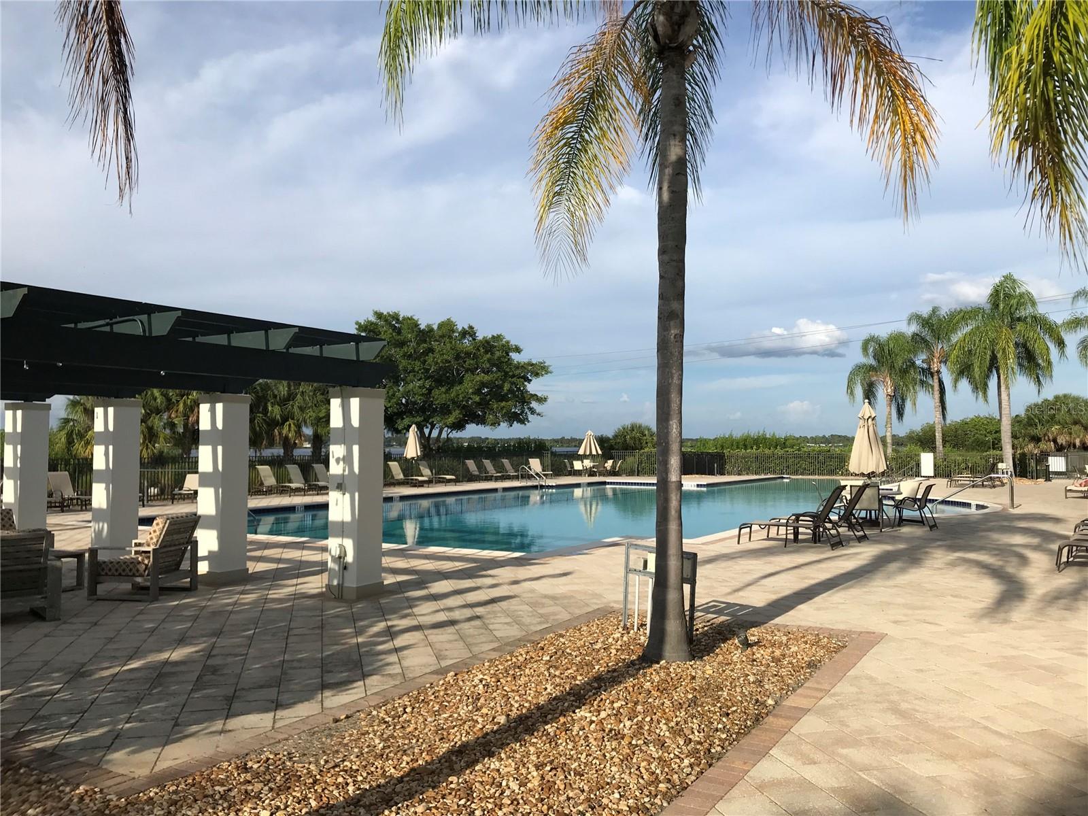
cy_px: 408
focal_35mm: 28
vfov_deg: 49.7
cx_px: 544
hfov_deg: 63.4
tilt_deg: +2.3
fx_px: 880
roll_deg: -1.2
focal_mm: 3.99
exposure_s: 1/2740
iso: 20
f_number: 1.8
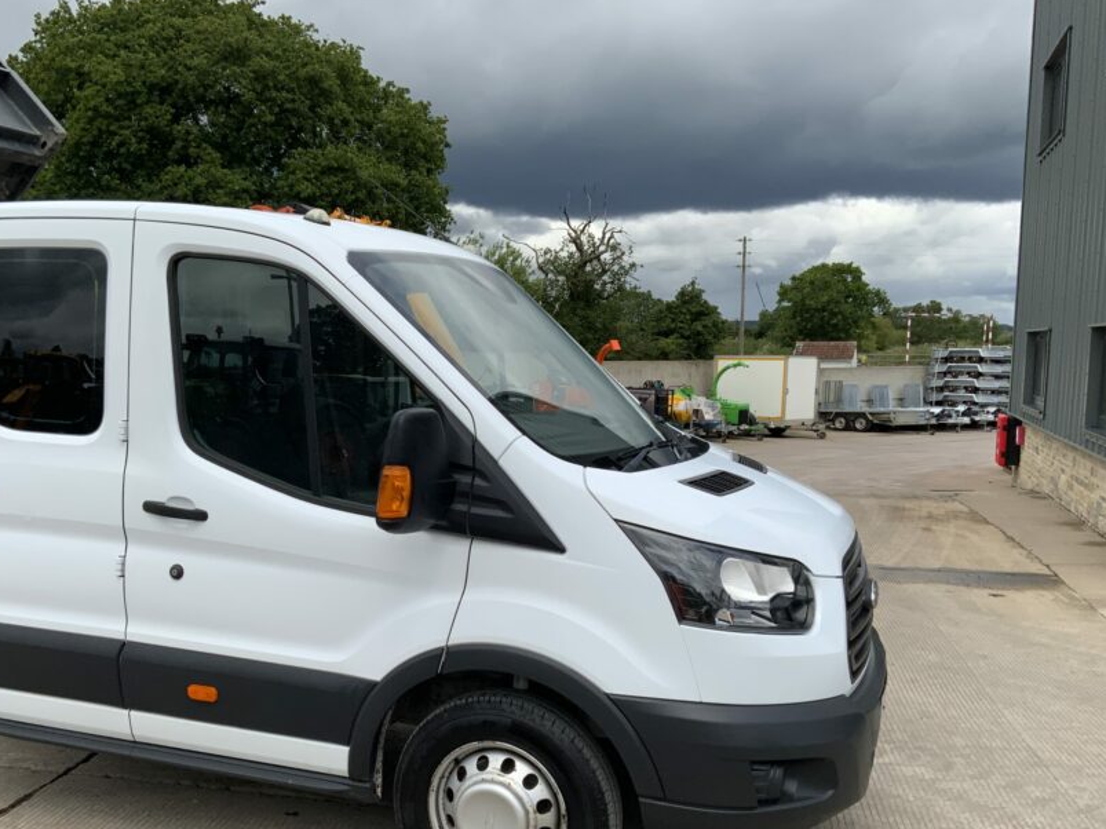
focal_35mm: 37
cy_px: 499
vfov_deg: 38.5
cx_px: 449
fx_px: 1182
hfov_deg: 49.9
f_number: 1.8
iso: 16
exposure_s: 1/2227
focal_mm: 3
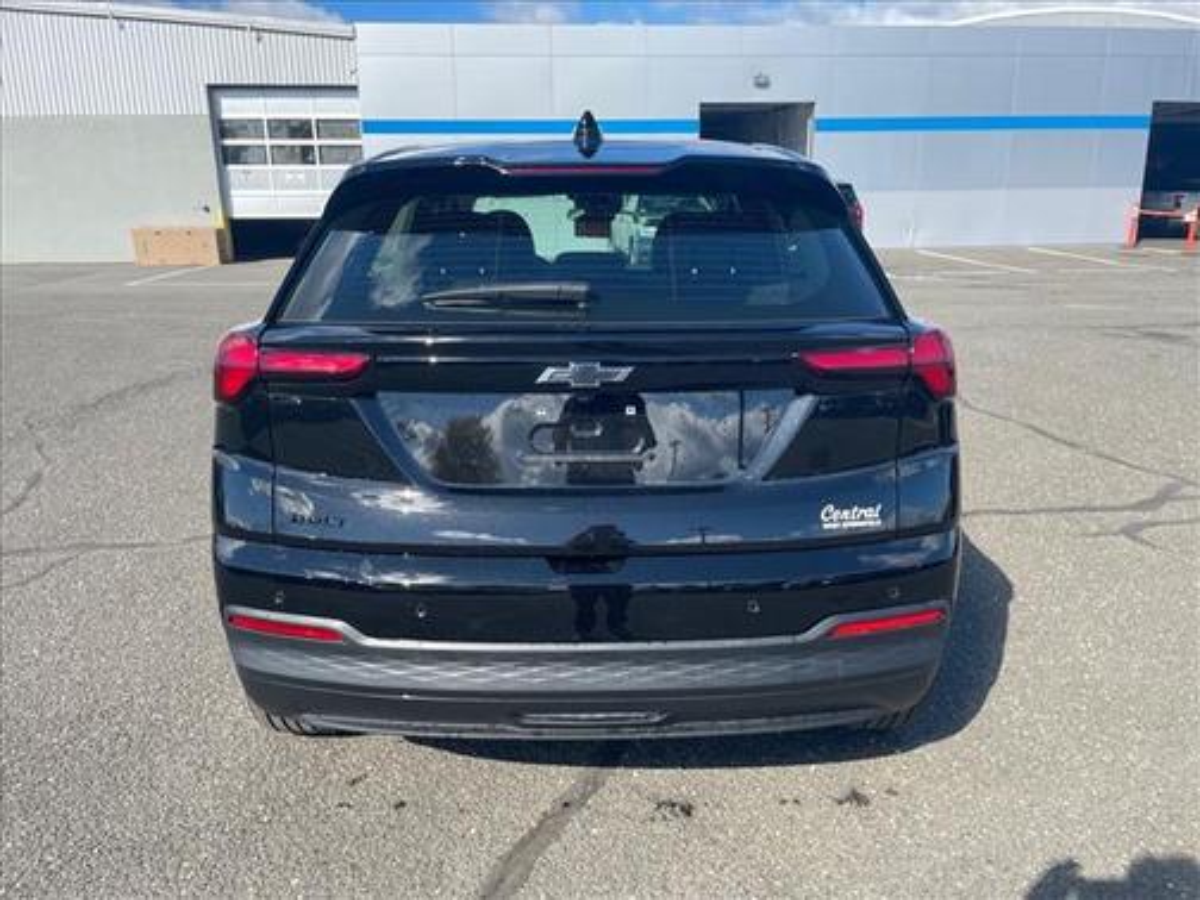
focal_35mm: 26
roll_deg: +1.3
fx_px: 901
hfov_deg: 67.3
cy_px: 450
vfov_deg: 53.1
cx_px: 600
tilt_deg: -15.8
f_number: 1.6
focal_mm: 4.2
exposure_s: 1/1531
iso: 32
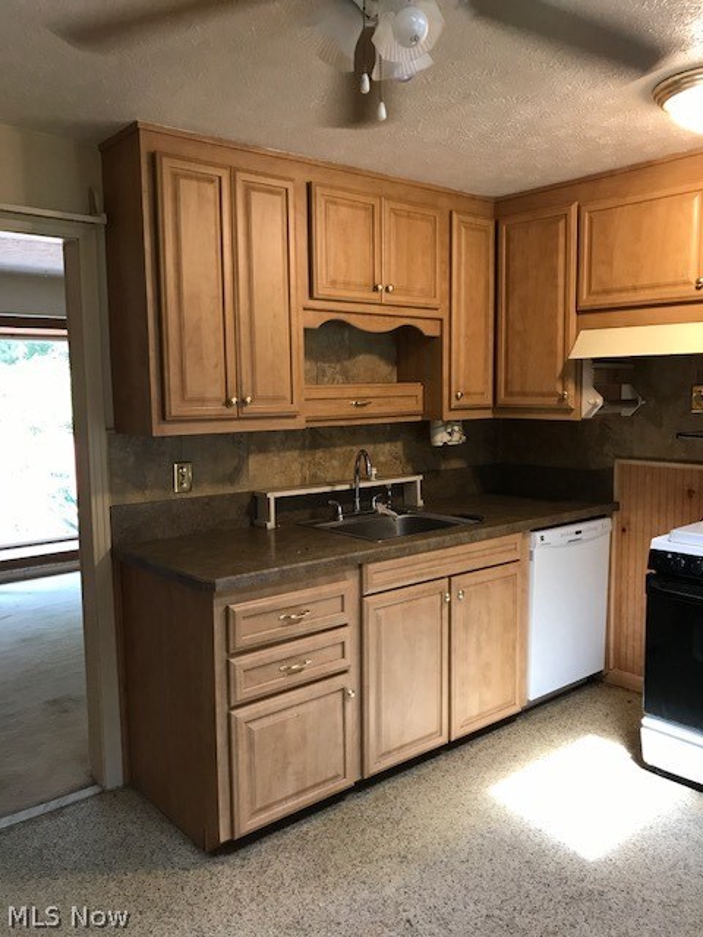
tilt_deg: -5.7
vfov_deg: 63.4
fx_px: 758
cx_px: 352
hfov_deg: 49.7
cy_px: 468
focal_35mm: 28
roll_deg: +0.7
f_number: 1.8
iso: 50
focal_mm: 3.99
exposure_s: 1/15
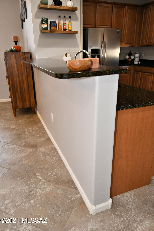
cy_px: 116
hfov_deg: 36.9
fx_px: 231
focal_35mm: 36
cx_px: 77
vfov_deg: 53.1
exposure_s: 1/60
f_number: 4
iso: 360
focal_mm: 24
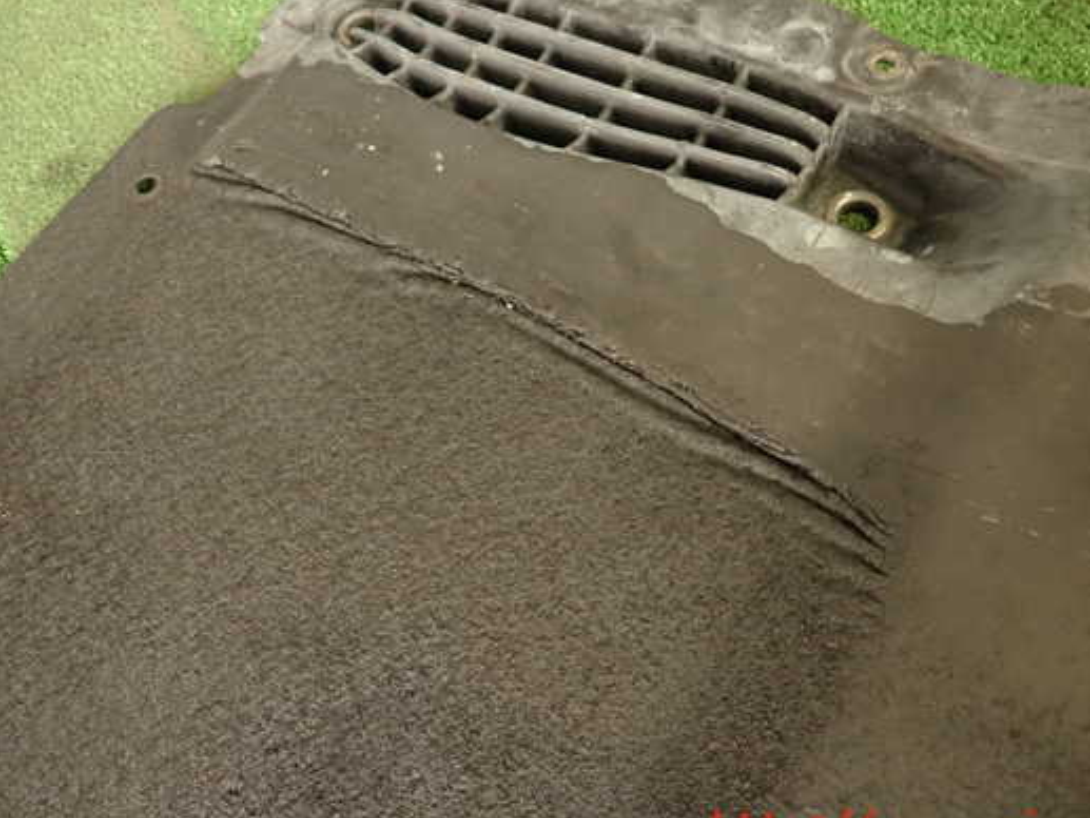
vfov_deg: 48.2
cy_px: 384
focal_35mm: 29
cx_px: 557
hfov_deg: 61.6
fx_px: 913
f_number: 2
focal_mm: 4.5
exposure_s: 1/30
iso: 250
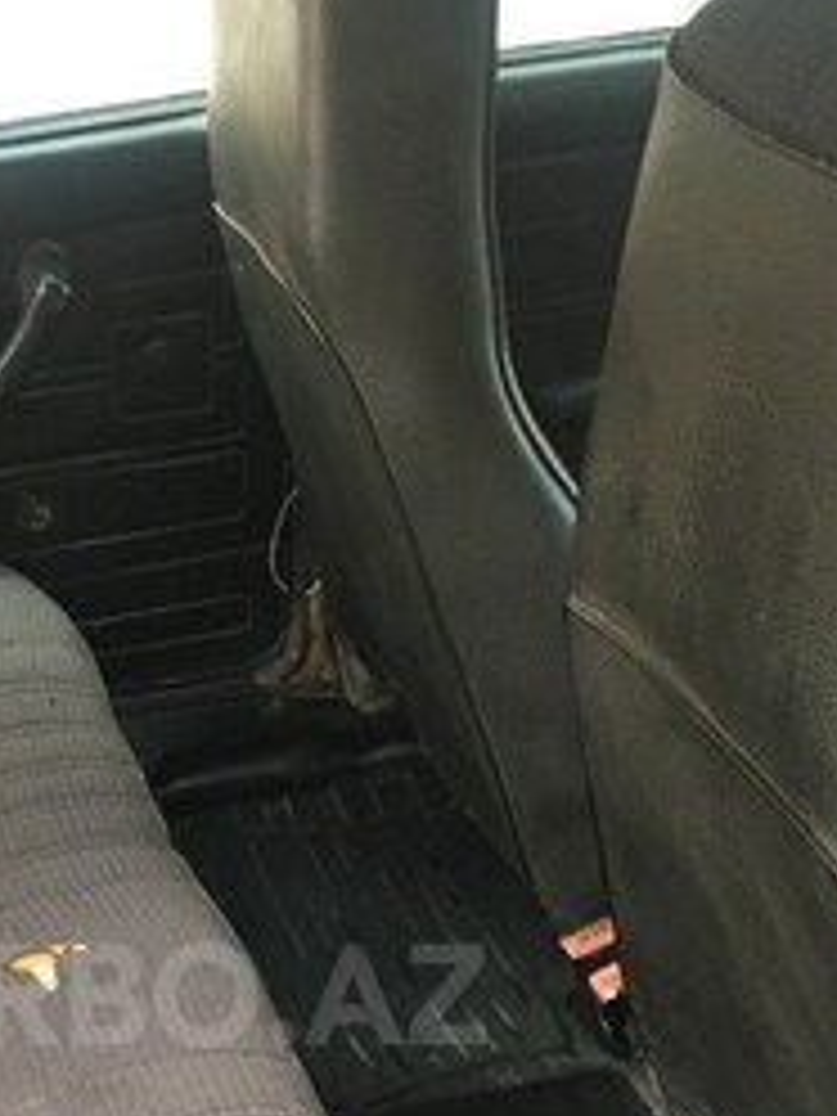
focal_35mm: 58
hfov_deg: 24.7
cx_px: 140
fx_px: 1870
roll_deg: +5.4
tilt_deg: -41.0
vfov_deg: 31.7
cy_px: 994
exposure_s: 1/20
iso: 200
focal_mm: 4.15
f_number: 2.2
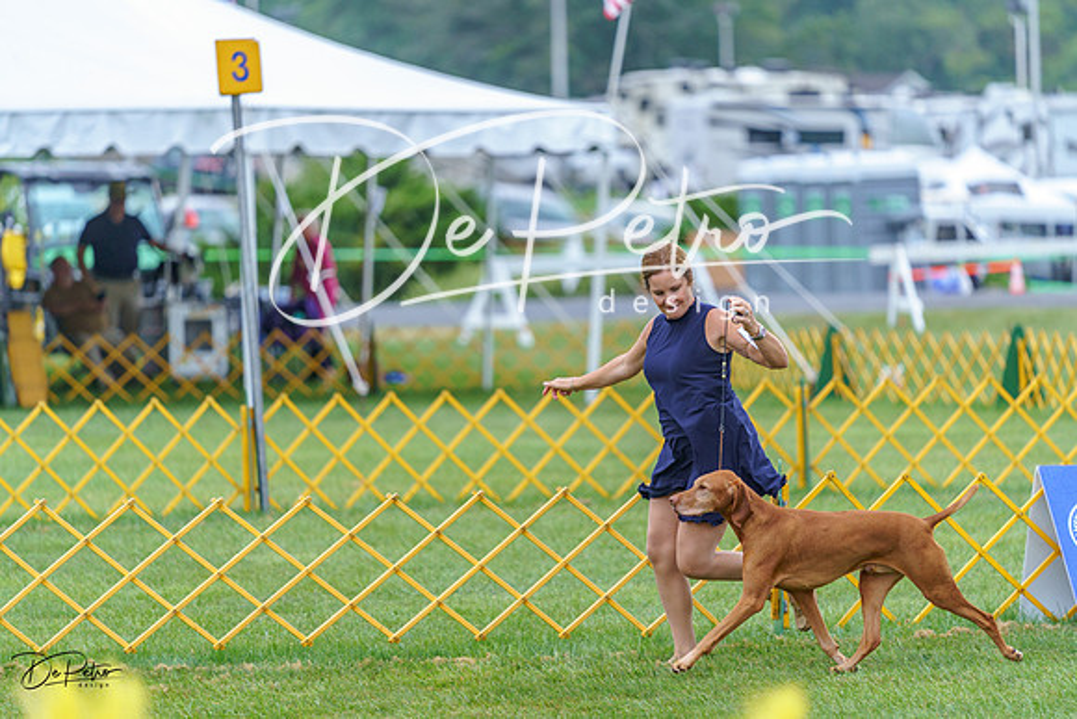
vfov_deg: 6.9
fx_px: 5984
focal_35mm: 200
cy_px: 360
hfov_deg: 10.3
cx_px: 538
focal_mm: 200
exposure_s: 1/640
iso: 640
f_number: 2.8
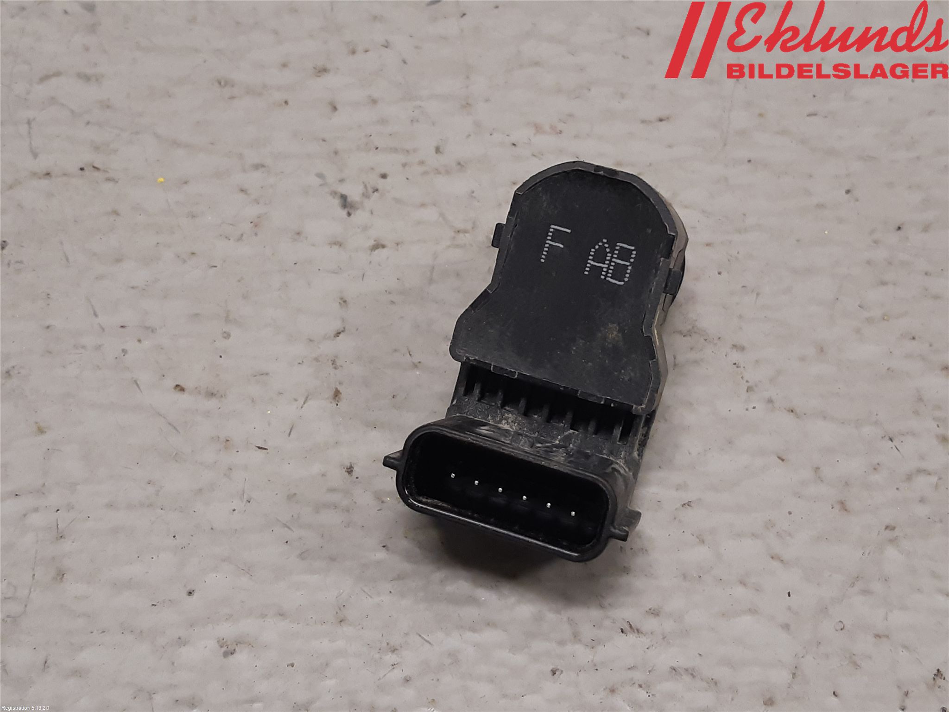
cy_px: 356
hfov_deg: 67.3
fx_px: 713
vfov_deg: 53.1
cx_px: 474
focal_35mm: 26
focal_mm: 3.93
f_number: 1.7
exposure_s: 1/50
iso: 125
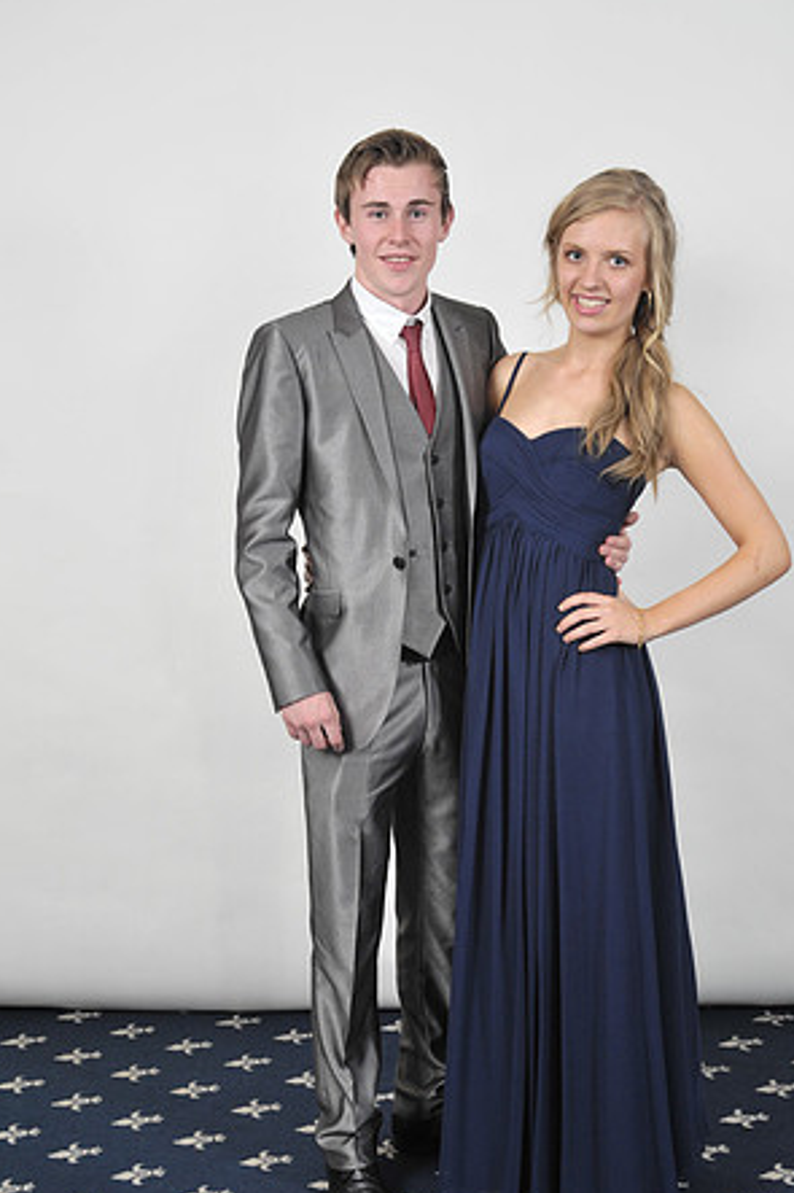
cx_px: 455
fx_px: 1821
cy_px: 676
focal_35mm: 55
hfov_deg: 24.6
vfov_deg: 36.2
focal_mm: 42
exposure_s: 1/160
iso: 1000
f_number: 7.1
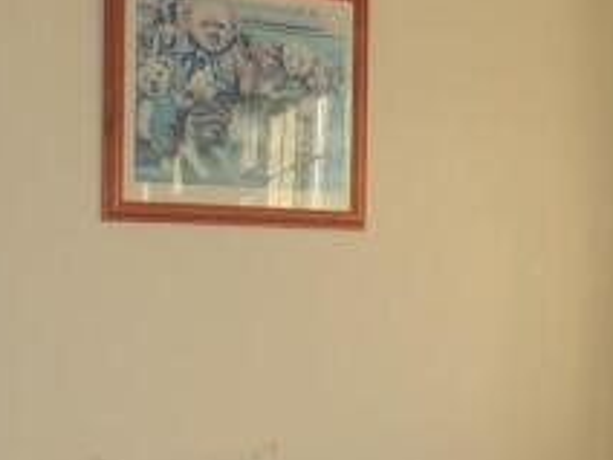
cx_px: 343
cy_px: 282
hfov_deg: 29.4
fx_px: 1169
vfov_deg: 22.2
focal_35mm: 66
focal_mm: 4.3
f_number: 3
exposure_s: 1/125
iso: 100
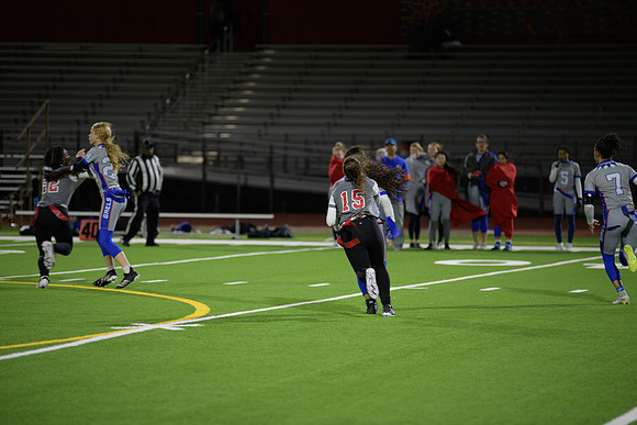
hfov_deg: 12.4
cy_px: 212
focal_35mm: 165
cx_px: 318
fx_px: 2920
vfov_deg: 8.3
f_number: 2.8
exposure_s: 1/200
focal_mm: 165
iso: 900
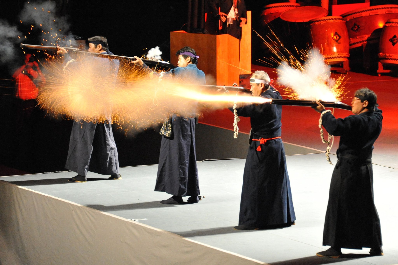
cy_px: 132
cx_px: 199
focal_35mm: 170
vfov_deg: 8.1
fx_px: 1878
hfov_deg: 12.1
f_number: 5.6
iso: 6400
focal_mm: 170
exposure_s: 1/40
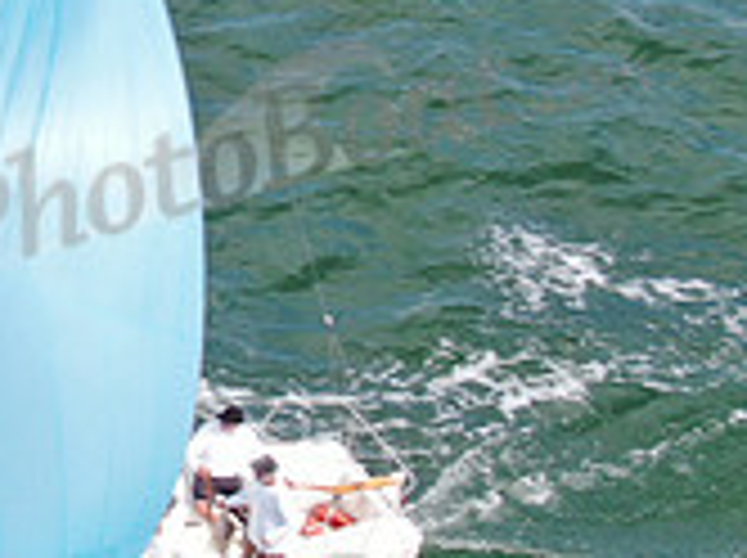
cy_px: -47
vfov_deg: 8.7
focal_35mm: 168
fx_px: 3620
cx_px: -320
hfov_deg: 11.4
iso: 100
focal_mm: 8.6
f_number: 3.8
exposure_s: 1/400
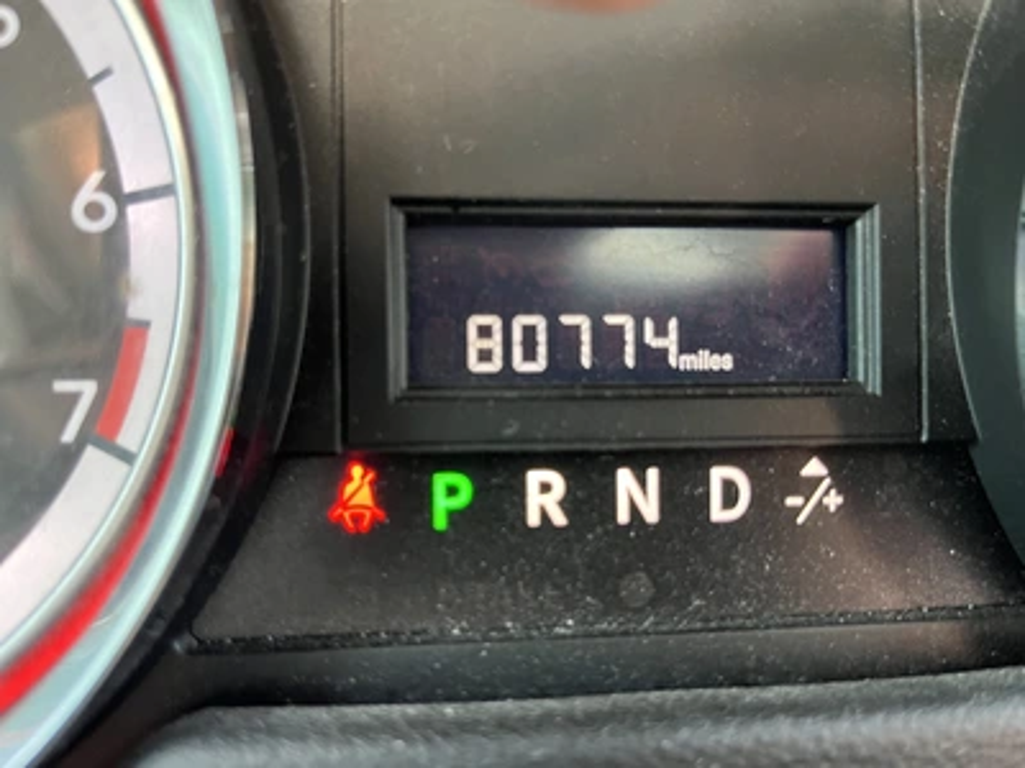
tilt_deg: -25.3
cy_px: 384
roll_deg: -1.6
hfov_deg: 67.3
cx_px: 512
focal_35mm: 26
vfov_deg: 53.1
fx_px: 770
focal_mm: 5.1
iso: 320
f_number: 1.6
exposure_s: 1/60
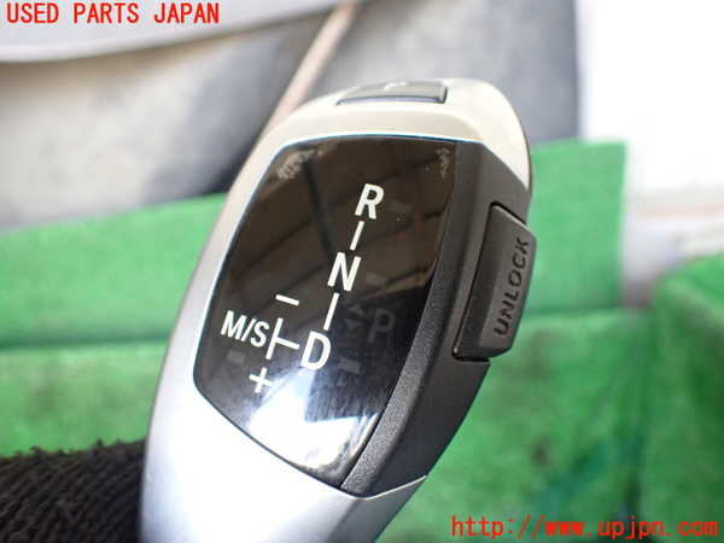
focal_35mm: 30
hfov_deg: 60.0
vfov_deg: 46.8
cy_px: 272
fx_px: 627
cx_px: 362
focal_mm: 5.4
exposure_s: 1/125
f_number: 2.3
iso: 500
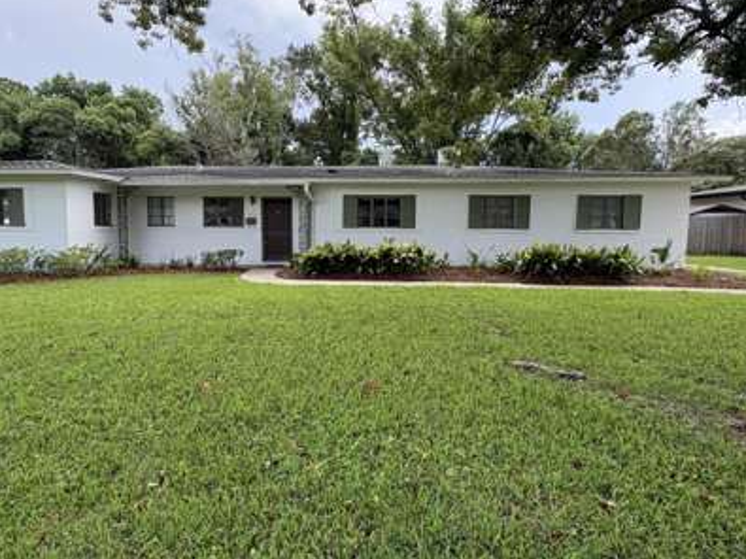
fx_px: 366
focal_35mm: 17
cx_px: 298
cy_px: 265
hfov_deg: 89.9
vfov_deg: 74.6
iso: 64
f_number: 2.2
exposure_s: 1/448
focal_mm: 2.22
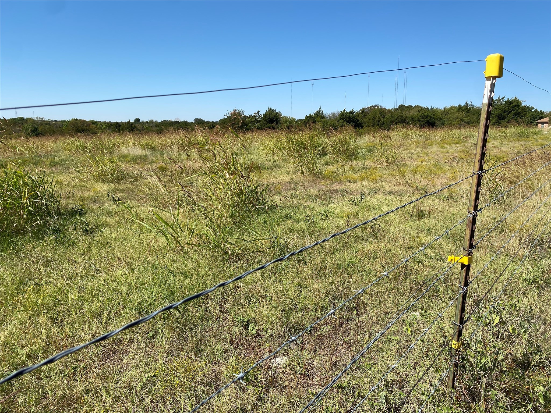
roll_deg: -1.2
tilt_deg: -11.0
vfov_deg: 53.1
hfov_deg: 67.3
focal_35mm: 26
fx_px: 414
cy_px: 206
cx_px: 276
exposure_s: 1/3040
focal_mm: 4.25
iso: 32
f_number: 1.8
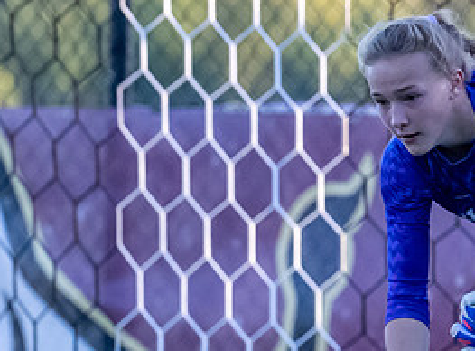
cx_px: 516
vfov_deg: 0.9
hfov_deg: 1.2
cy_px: 356
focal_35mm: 1641
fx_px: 22385
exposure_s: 1/2500
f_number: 5.6
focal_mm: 400
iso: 4000
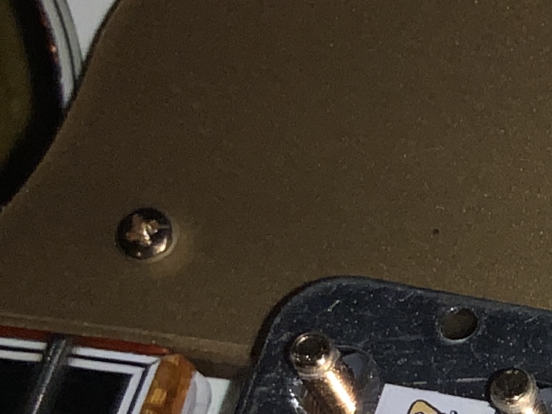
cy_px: 463
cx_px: 1095
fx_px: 2551
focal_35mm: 160
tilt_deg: -75.5
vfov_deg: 9.2
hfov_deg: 11.2
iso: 16
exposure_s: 1/257
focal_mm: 3
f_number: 1.8
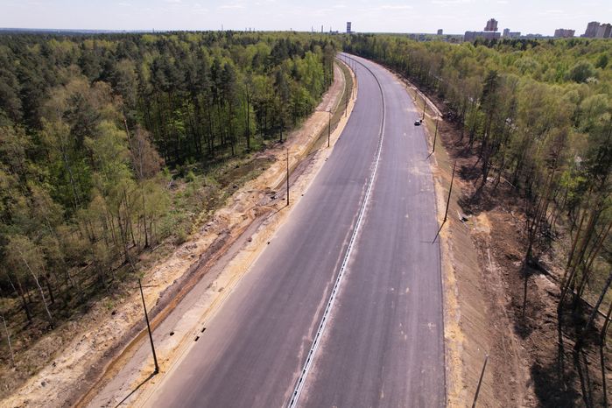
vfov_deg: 57.2
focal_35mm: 22
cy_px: 204
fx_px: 374
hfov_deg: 78.6
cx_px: 306
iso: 130
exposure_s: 1/60
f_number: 2.8
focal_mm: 8.38
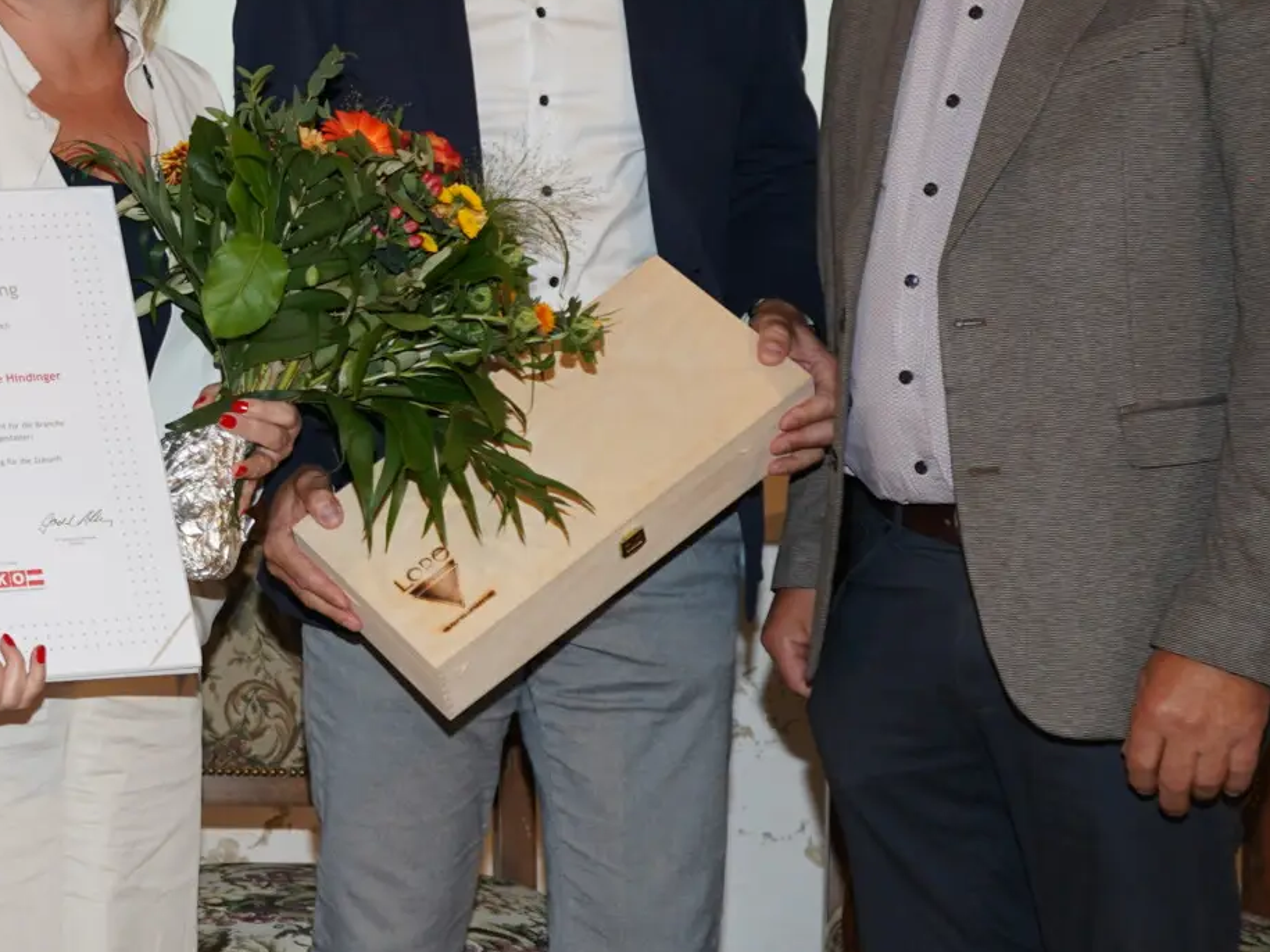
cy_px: 414
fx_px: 2861
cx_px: -29
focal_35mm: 78
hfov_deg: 23.8
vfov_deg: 18.9
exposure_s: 1/60
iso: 200
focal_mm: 29
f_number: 3.5
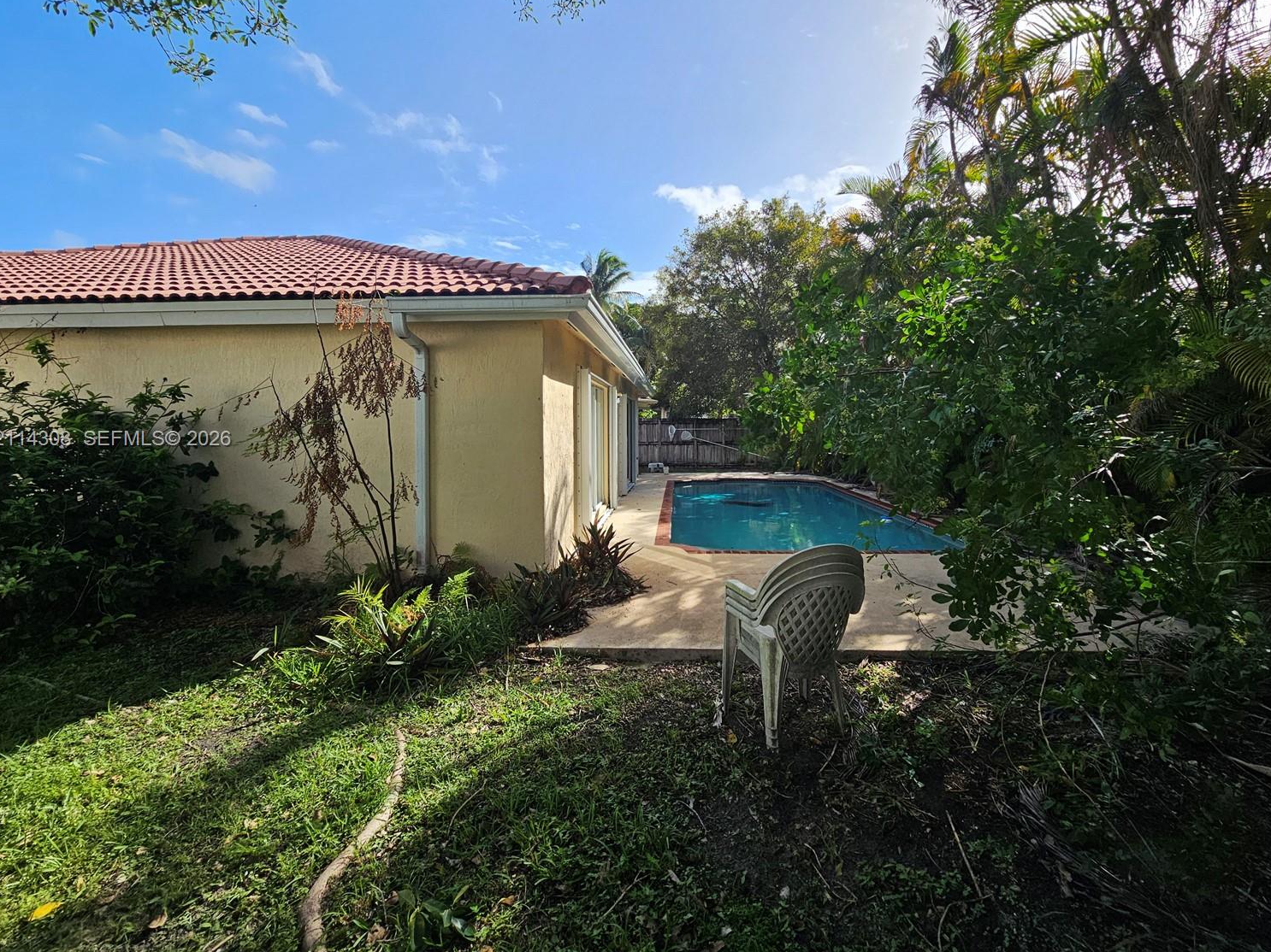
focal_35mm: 14
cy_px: 440
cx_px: 649
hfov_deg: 102.1
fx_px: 514
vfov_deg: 85.5
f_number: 2.2
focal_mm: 2.2
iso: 50
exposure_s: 1/1488
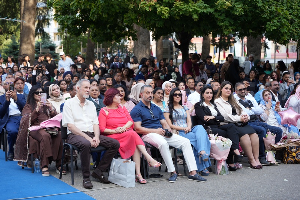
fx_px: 583
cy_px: 100
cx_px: 150
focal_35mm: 70
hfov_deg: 28.8
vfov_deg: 19.4
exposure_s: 1/160
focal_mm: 70
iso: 200
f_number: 3.5
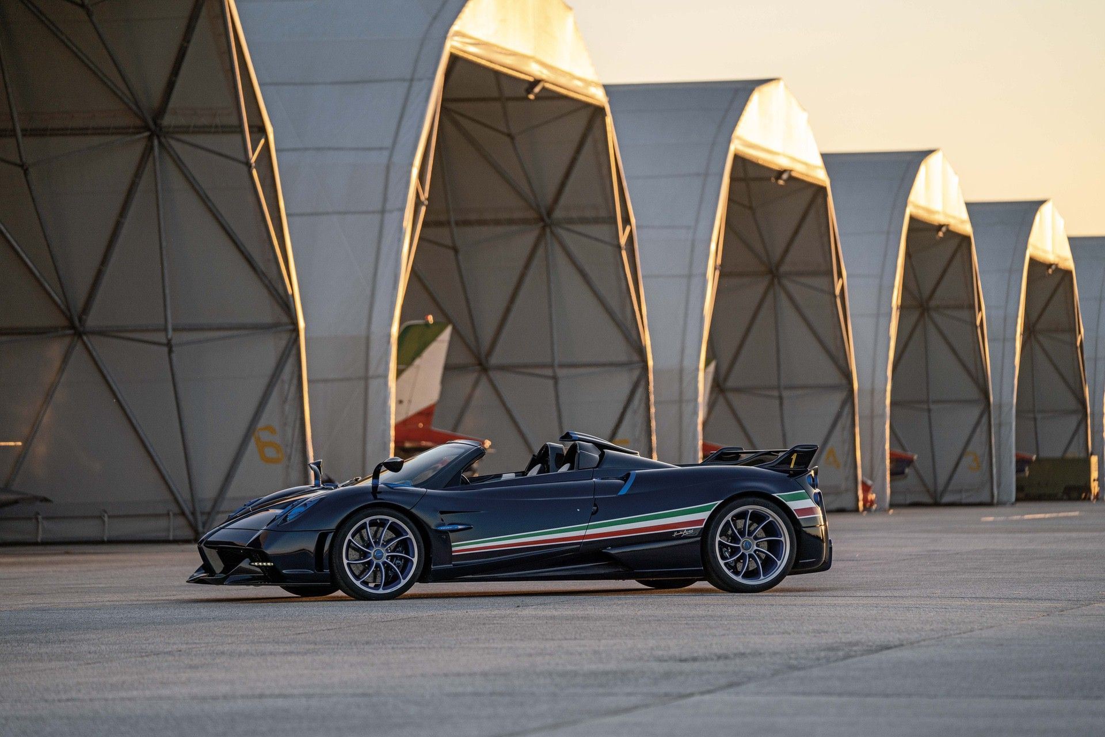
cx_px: 552
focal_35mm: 147
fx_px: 4513
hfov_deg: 14.0
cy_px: 368
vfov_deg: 9.3
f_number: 2.8
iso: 500
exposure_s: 1/1600
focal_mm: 147
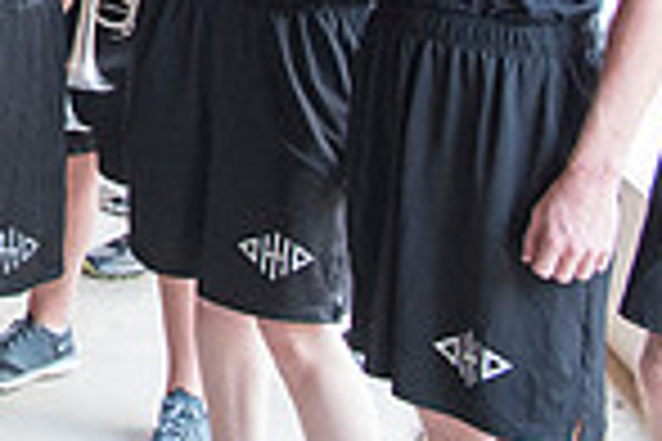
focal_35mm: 95
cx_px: -473
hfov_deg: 17.9
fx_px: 1747
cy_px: -367
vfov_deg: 13.0
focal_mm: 24
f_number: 5
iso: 2500
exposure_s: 1/250
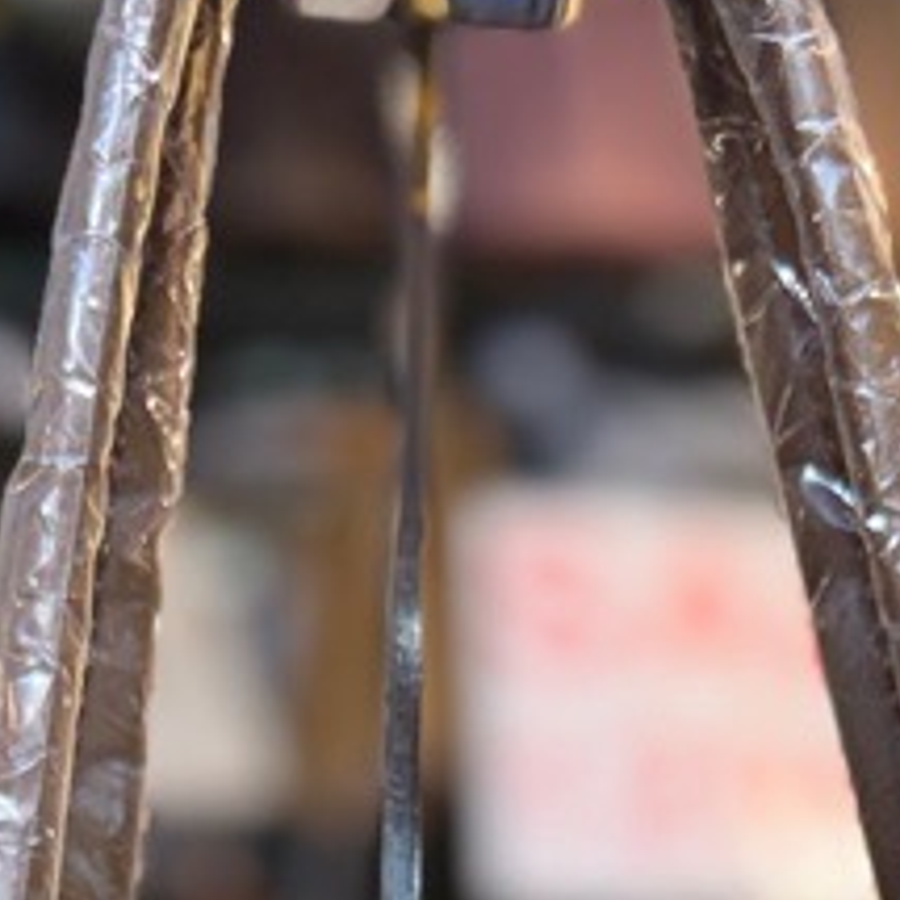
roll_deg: +2.5
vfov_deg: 11.3
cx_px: 498
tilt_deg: -8.1
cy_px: 2214
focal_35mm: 126
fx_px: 3706
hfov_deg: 13.8
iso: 64
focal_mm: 6.76
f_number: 1.78
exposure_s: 1/121
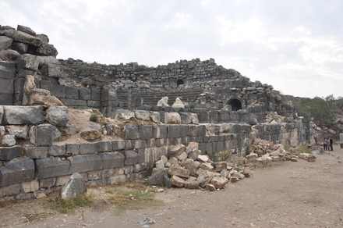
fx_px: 257
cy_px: 114
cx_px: 172
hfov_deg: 67.5
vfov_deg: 47.8
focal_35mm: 27
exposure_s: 1/320
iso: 200
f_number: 9
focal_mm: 18
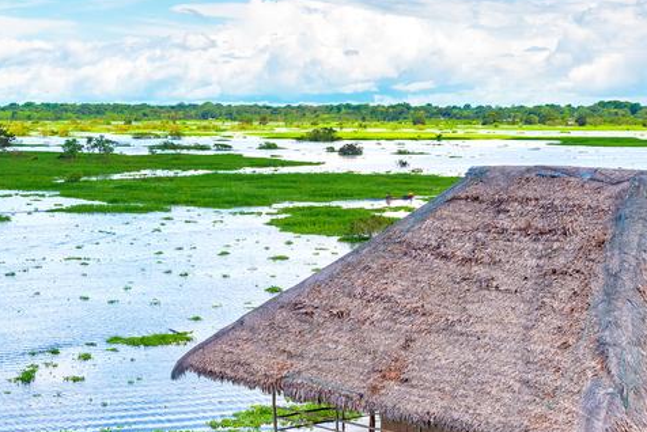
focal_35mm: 85
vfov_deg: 16.1
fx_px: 1529
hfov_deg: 23.9
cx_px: 367
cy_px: 258
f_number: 8
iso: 200
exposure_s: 1/250
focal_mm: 45
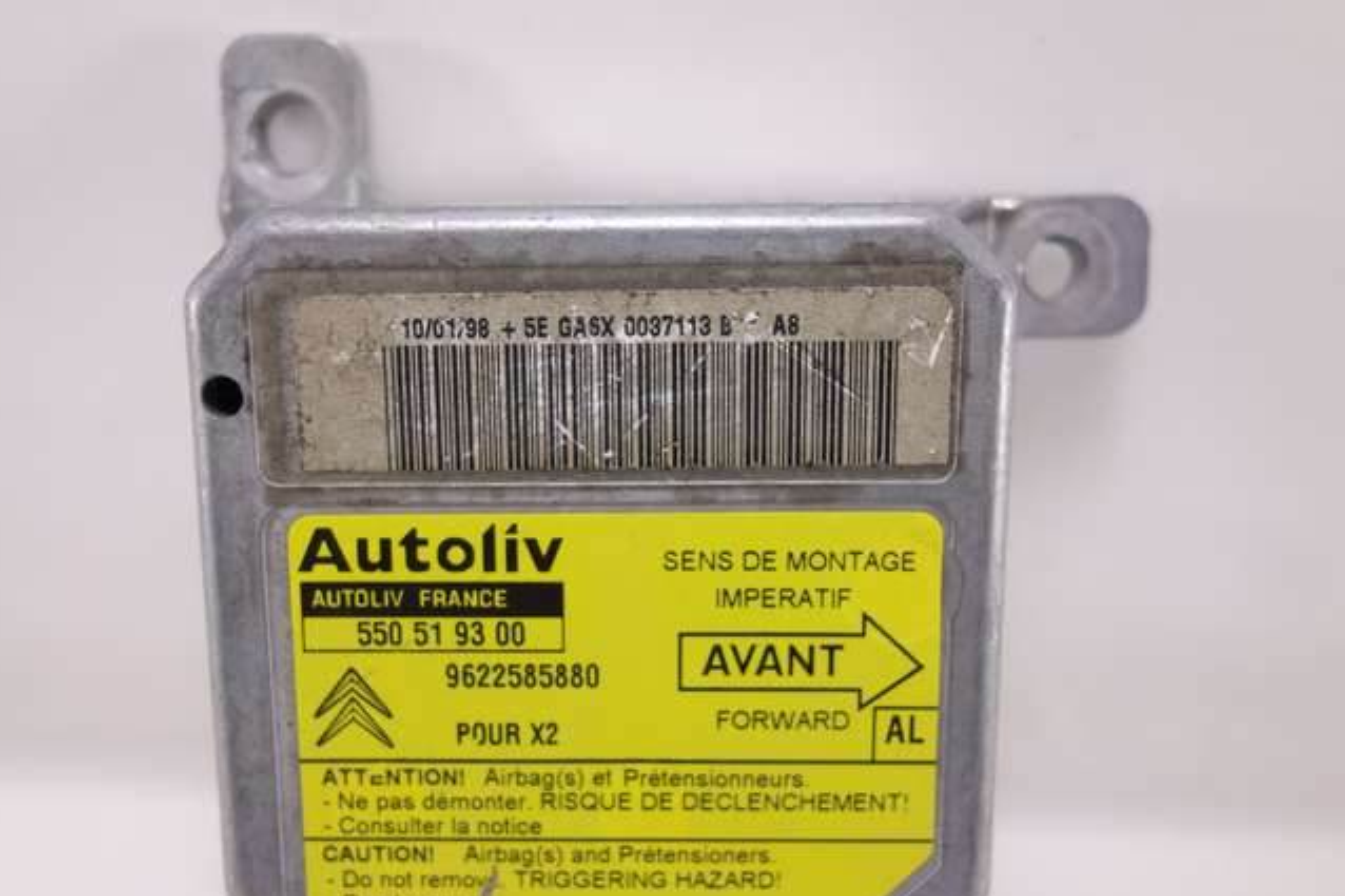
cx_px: 628
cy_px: 541
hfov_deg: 53.1
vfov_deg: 36.7
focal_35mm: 36
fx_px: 1345
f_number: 2.2
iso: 125
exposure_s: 1/100
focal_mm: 10.4
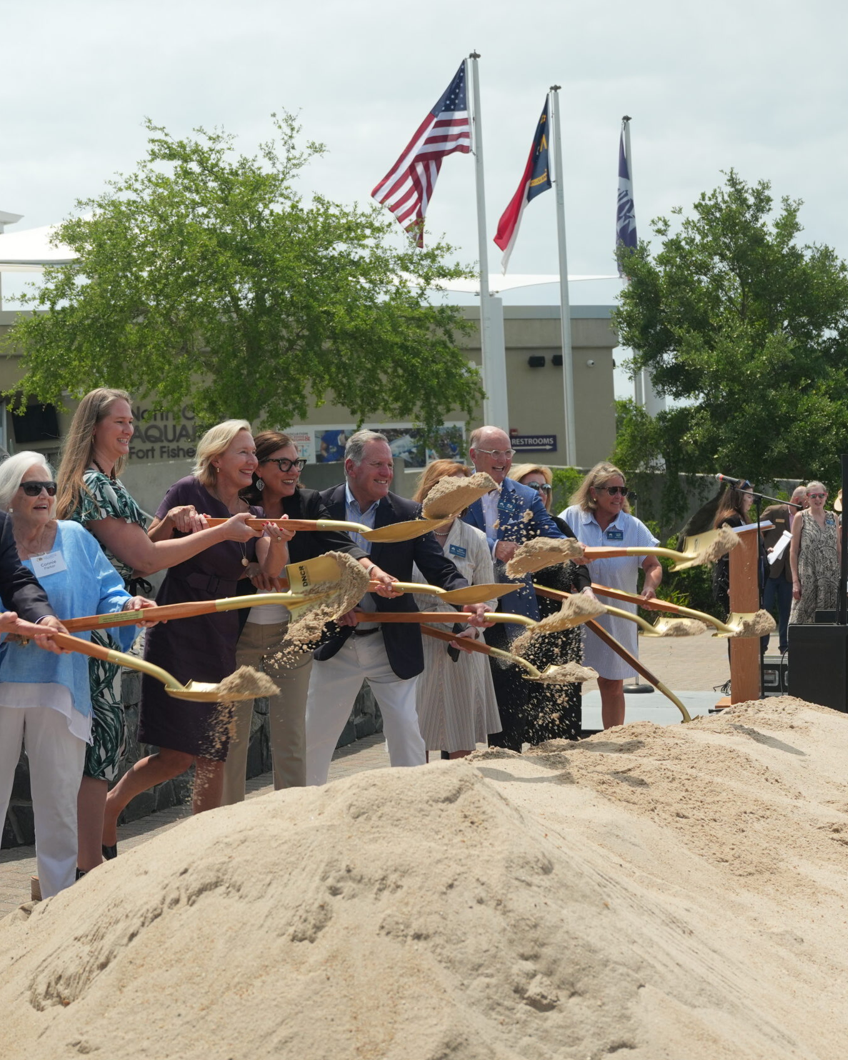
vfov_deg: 36.7
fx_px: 1600
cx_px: 476
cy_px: 532
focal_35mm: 51
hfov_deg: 29.7
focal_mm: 24
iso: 200
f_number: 2.8
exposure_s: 1/250
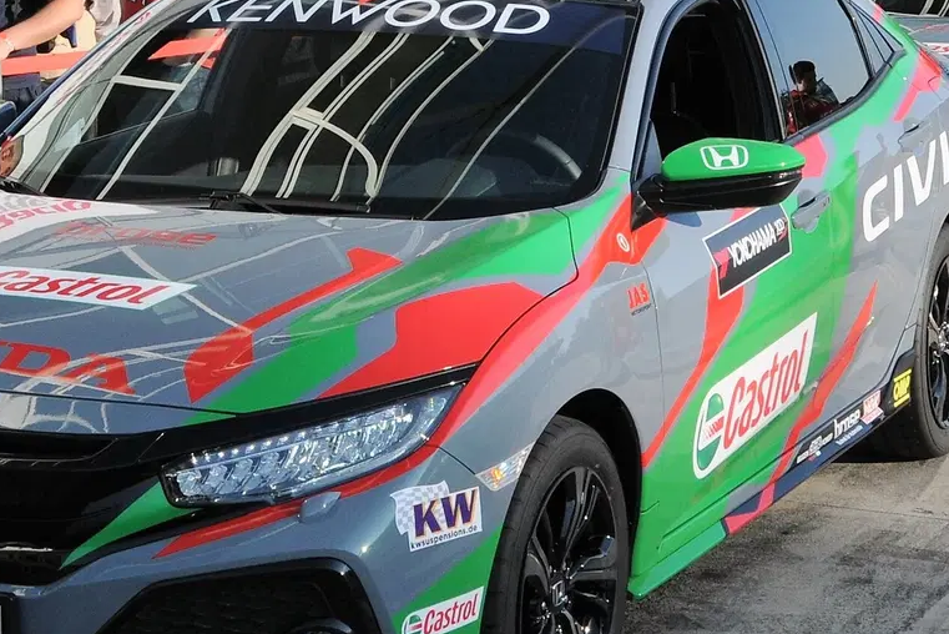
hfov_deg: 37.8
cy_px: 367
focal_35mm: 52
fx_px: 1371
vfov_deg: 26.0
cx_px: 330
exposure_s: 1/500
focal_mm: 22
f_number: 11
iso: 400
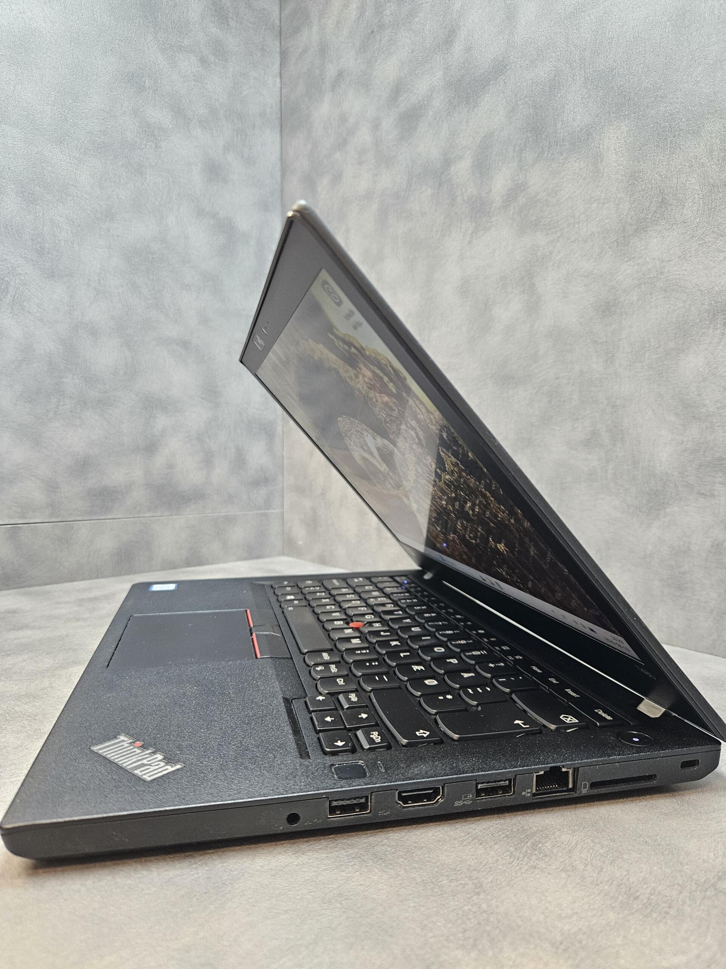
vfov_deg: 73.9
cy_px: 484
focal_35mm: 23
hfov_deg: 58.9
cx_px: 363
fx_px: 643
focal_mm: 5.4
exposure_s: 1/100
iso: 500
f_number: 1.8
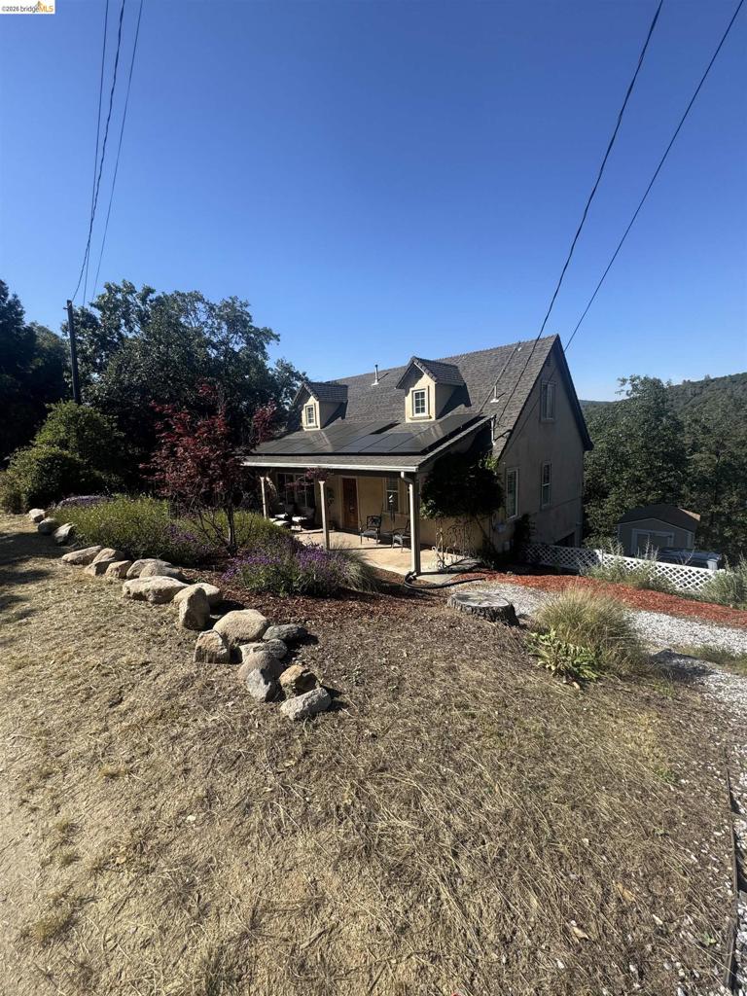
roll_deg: +4.0
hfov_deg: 85.7
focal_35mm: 14
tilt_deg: -7.5
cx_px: 374
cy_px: 498
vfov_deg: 102.1
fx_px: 403
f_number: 2.2
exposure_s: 1/1256
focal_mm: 2.22
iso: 50
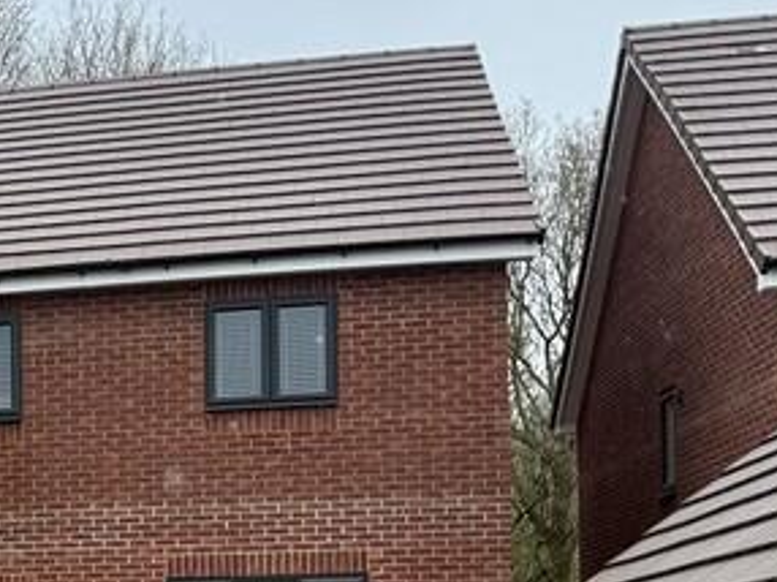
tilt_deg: +1.0
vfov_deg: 16.5
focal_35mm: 86
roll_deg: +1.0
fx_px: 1929
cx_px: -359
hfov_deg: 20.0
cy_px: 672
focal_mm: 6.76
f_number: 1.78
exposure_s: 1/2299
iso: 80
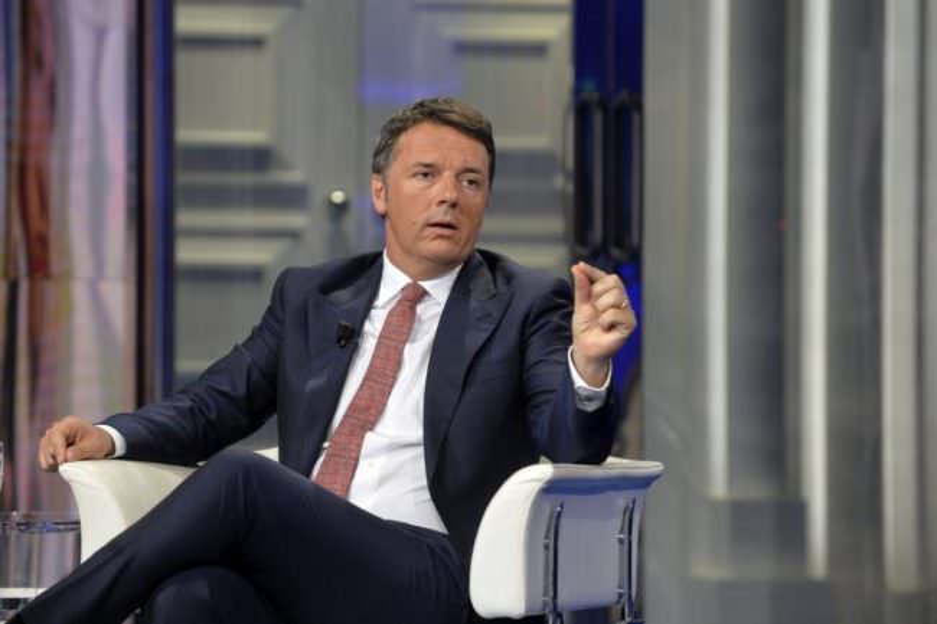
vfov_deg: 6.9
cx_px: 468
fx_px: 5204
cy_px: 312
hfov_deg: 10.3
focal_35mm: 200
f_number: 5
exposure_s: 1/320
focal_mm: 200
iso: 2500
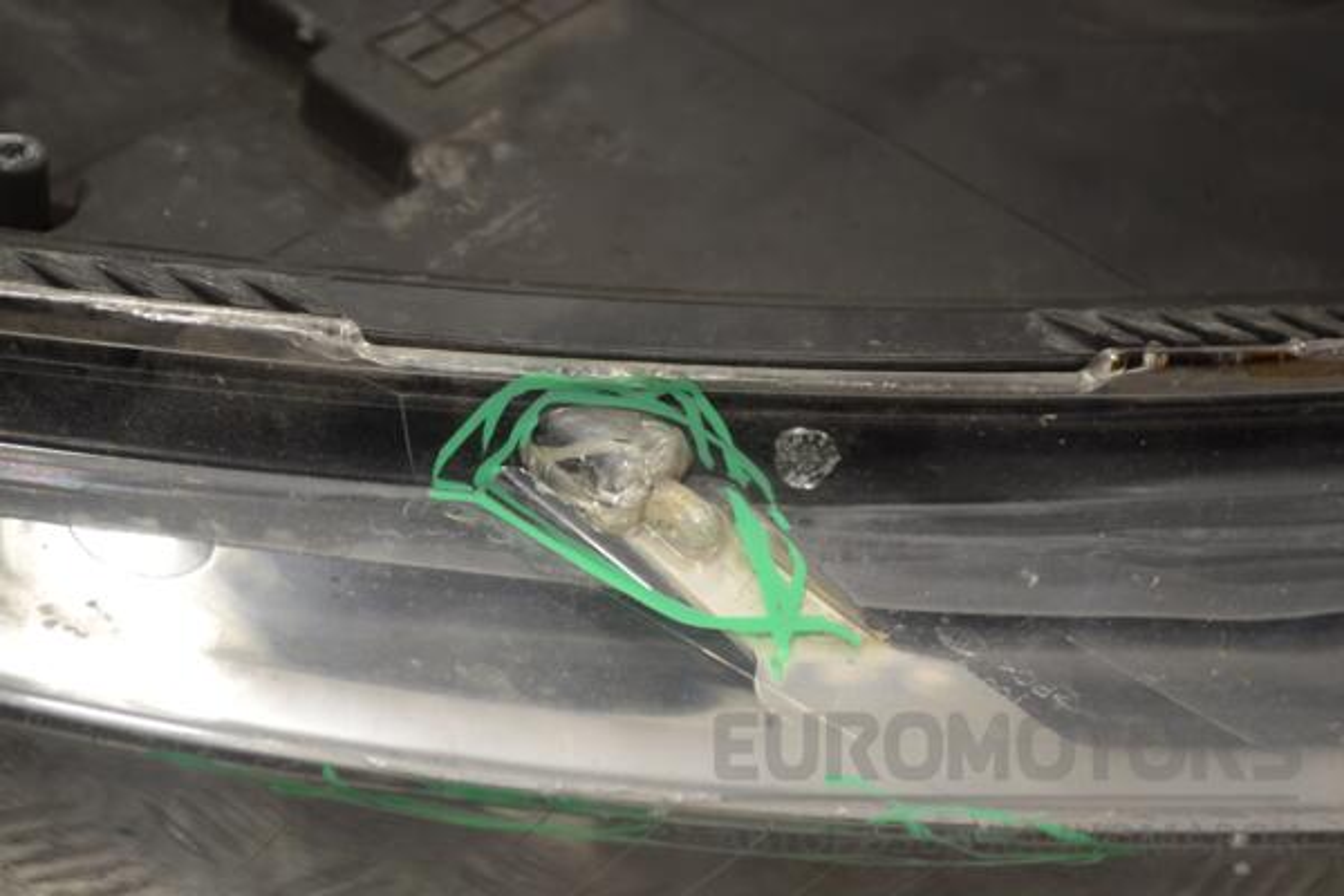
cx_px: 672
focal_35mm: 63
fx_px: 2352
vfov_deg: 21.6
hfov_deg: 31.9
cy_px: 448
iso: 125
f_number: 5.3
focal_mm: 42
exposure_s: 1/30
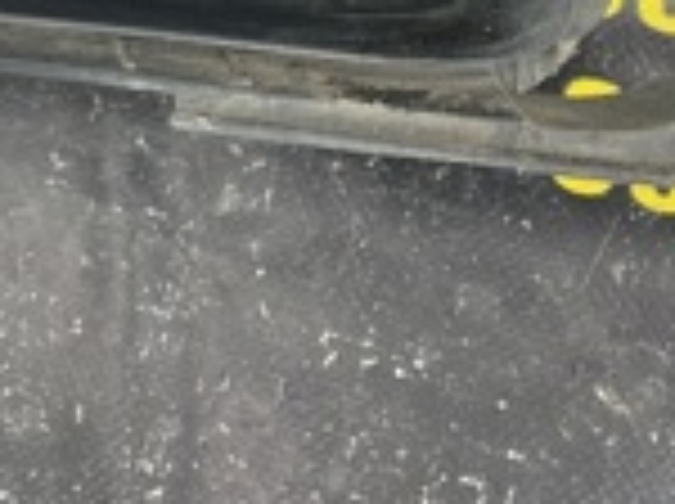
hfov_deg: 17.4
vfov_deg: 12.6
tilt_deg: -63.7
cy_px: -254
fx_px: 2161
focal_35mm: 111
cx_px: 45
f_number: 1.6
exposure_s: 1/121
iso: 64
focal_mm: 4.2
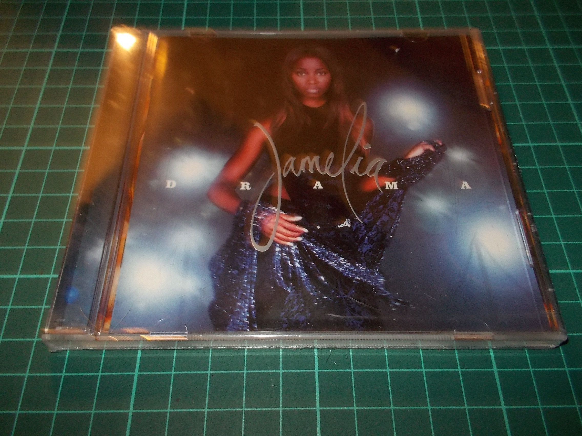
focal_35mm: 29
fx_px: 488
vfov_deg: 48.2
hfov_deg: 61.7
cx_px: 291
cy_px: 218
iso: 200
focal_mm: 4.1
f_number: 3.3
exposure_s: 1/30
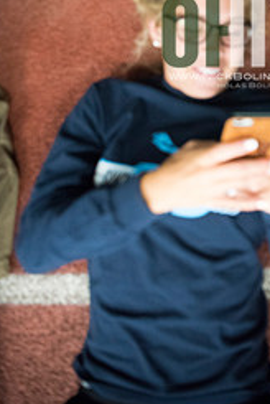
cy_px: 41
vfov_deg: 41.0
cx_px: 235
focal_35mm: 44
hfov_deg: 29.5
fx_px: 494
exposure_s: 1/100
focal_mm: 24
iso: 3200
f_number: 3.2
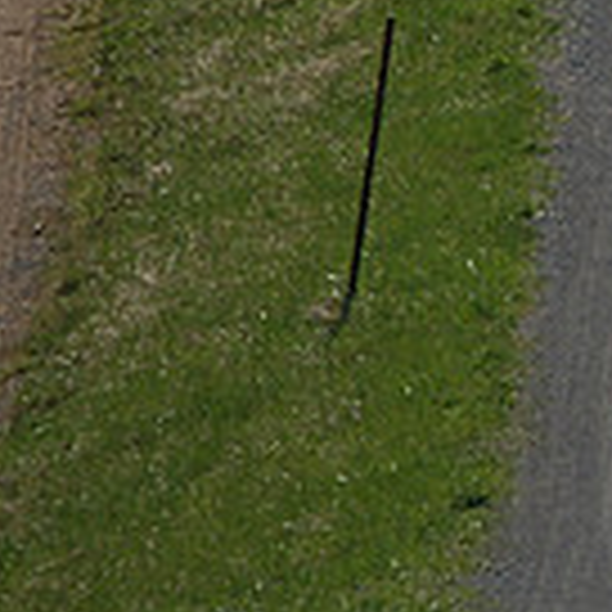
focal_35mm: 2015
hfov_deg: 0.9
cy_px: 50
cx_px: 1156
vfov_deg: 0.9
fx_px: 40305
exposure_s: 1/1000
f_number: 6.3
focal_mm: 370
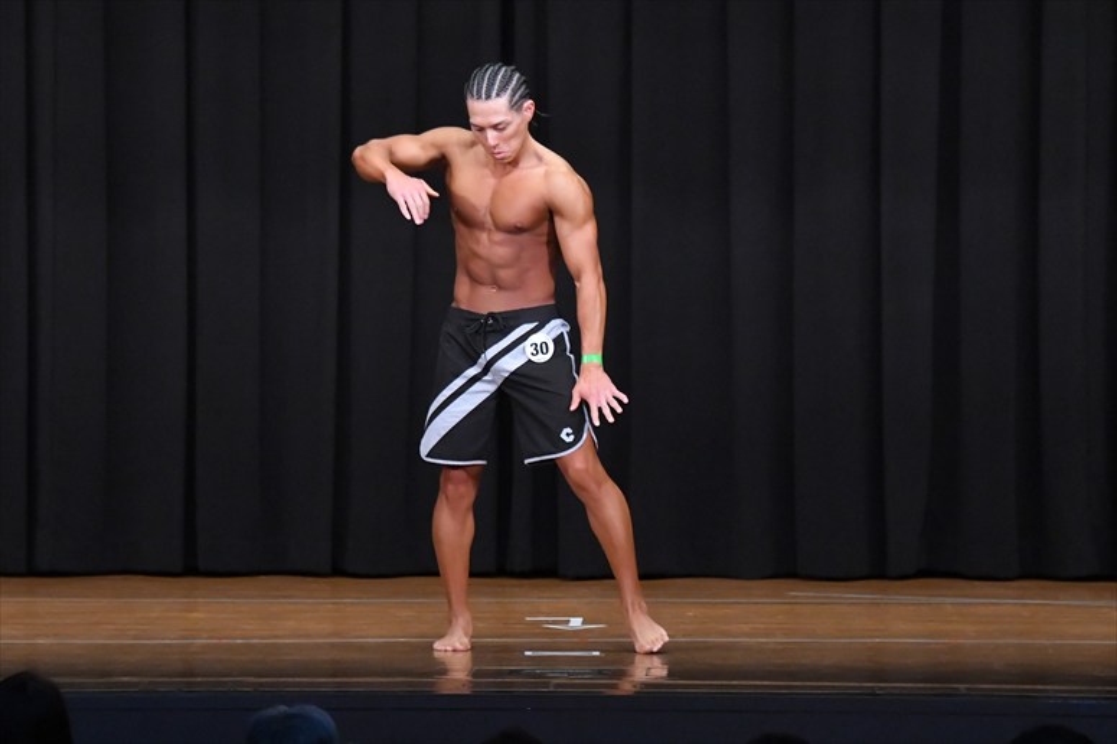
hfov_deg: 9.2
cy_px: 372
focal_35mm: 225
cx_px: 558
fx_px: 6978
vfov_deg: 6.1
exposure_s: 1/400
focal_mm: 150
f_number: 5.6
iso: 8000
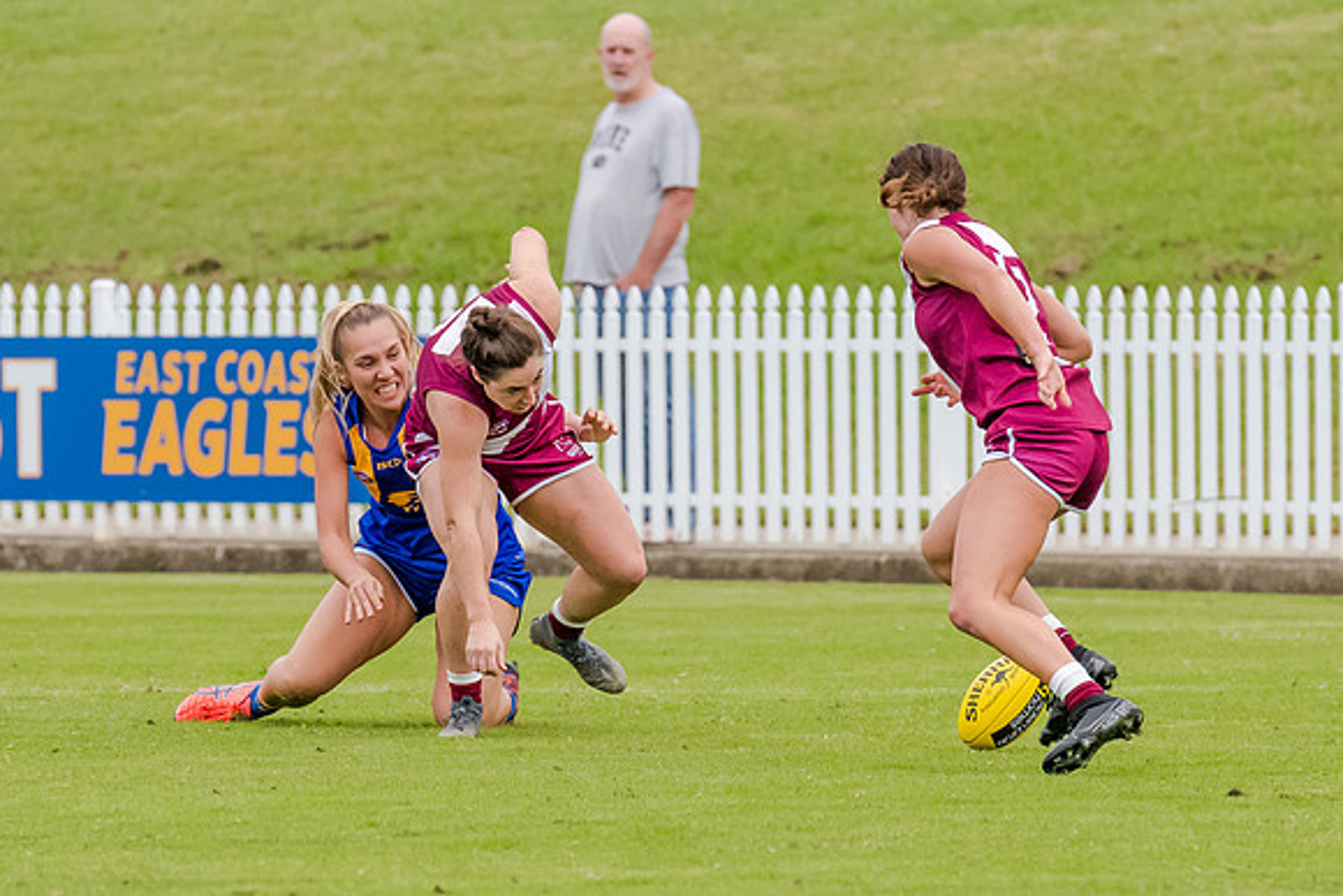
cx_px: 616
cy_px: 507
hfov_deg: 2.8
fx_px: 27513
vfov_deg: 1.9
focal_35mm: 737
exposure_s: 1/1600
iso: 1250
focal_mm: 300
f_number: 7.1
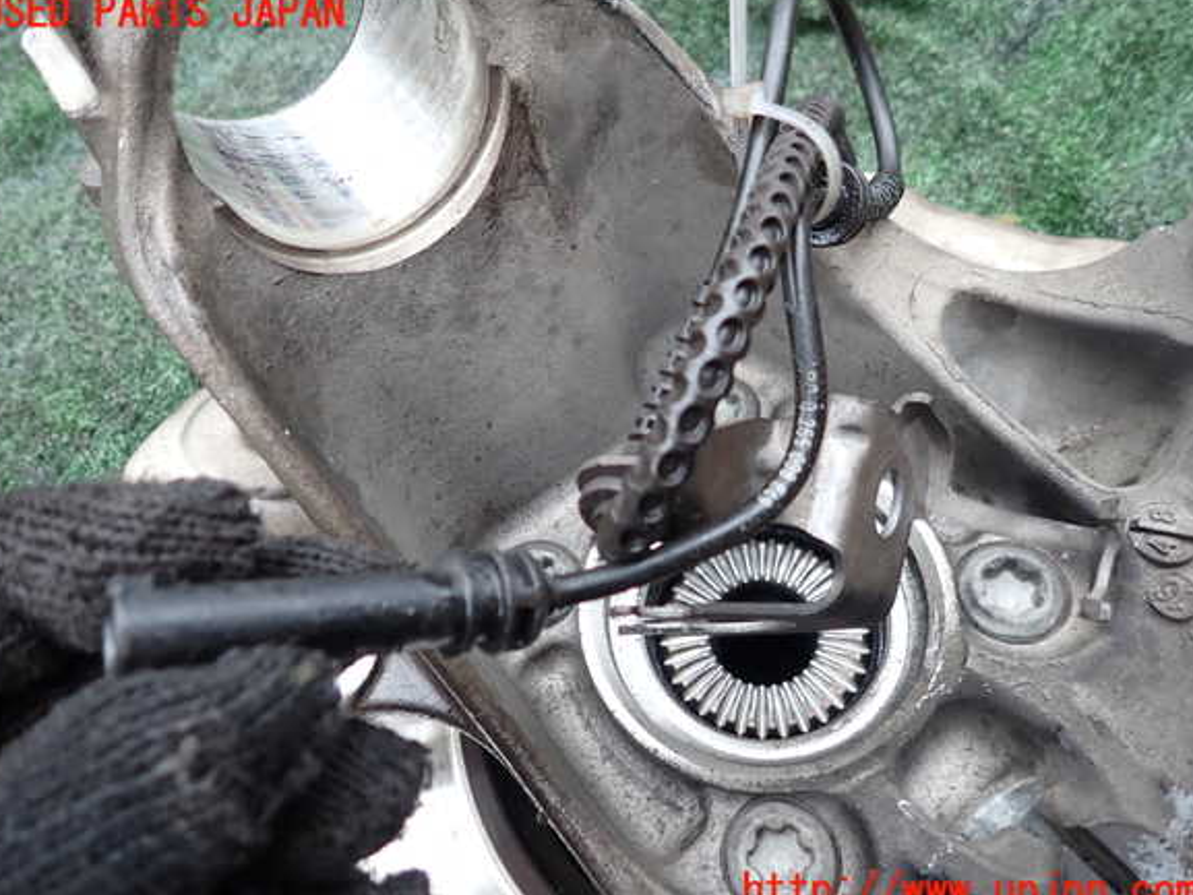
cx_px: 589
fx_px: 896
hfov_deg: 67.3
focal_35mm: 26
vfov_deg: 53.1
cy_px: 453
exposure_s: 1/60
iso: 100
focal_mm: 4.5
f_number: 2
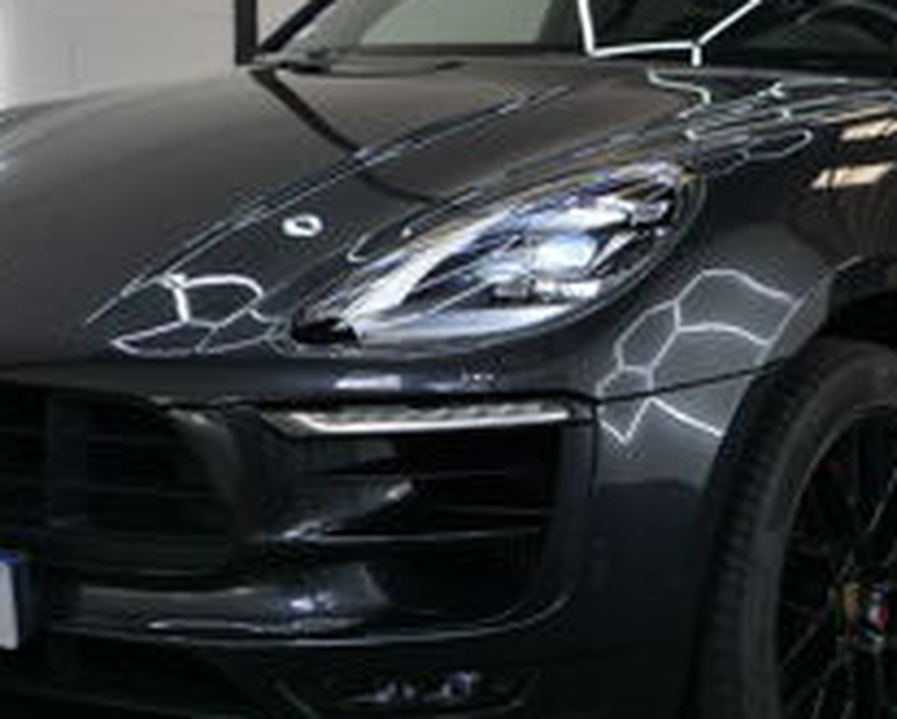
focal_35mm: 82
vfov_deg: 18.6
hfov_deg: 23.2
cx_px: 610
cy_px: 166
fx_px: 2178
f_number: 3.3
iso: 200
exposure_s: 1/80
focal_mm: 18
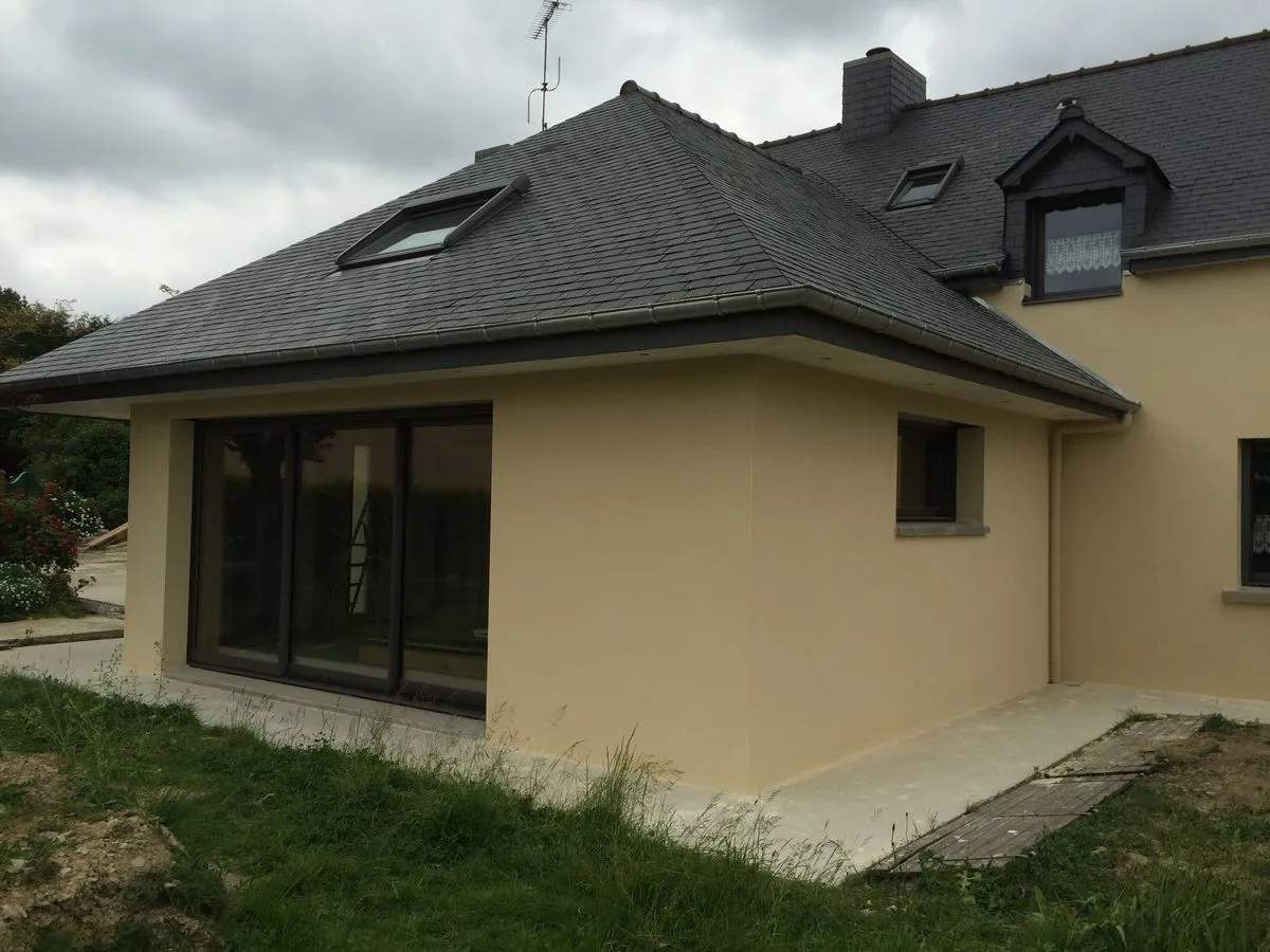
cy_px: 476
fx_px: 1064
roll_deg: +0.1
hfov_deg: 61.7
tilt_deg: +2.0
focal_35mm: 29
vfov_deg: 48.2
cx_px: 635
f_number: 2.2
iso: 32
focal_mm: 4.15
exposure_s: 1/707
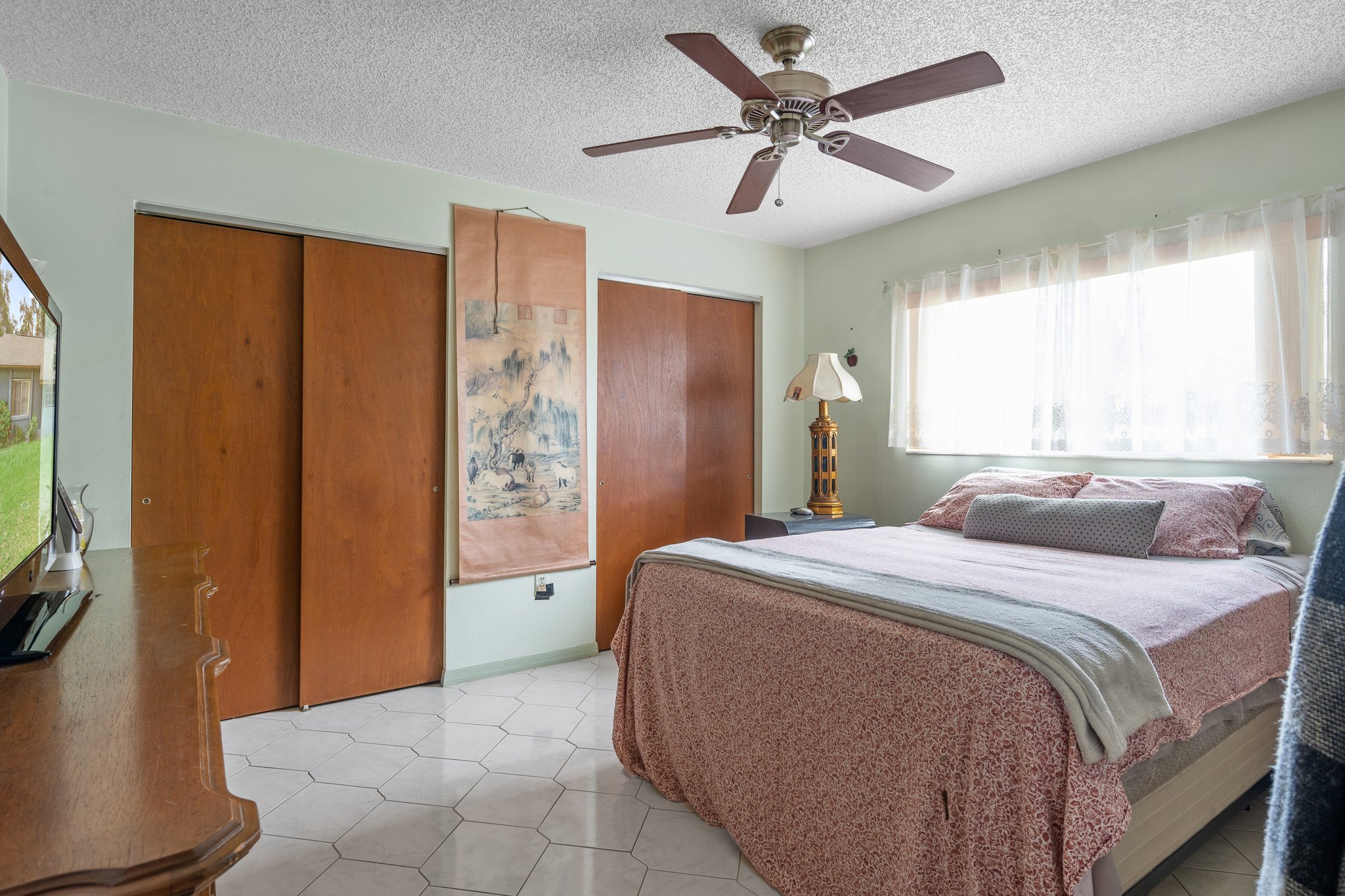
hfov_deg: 90.0
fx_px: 672
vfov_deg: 67.4
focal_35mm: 18
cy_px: 448
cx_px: 672
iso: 320
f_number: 8
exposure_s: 1.3
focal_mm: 18
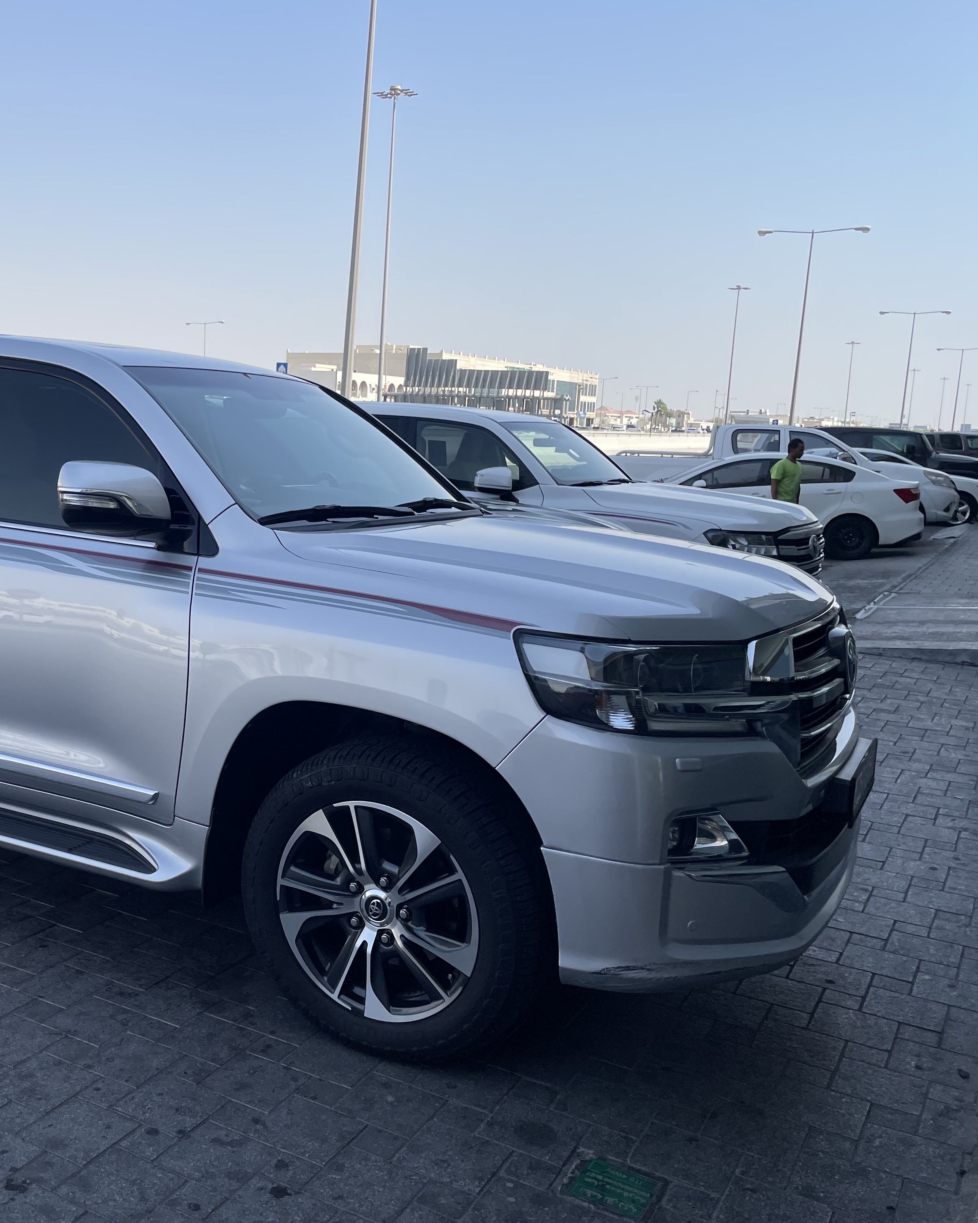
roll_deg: -1.2
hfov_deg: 42.0
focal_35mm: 34
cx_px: 240
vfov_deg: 52.8
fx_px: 1230
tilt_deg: -7.0
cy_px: 609
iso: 32
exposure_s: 1/2618
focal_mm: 4.2
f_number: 1.6
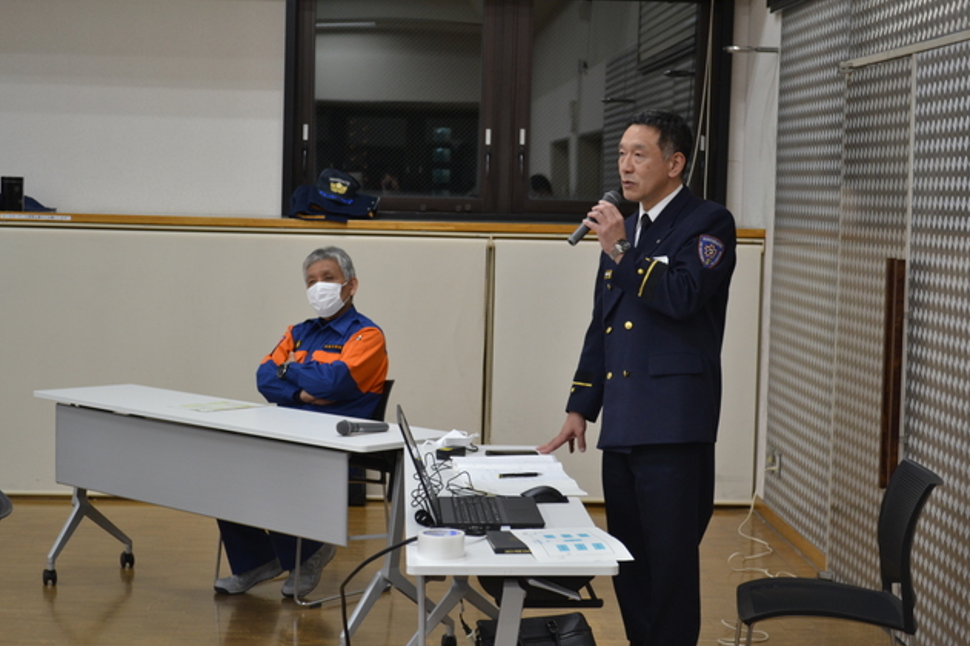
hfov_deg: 30.1
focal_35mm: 67
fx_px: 1804
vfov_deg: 20.3
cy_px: 322
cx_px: 486
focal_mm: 44
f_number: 5.3
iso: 400
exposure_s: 1/30
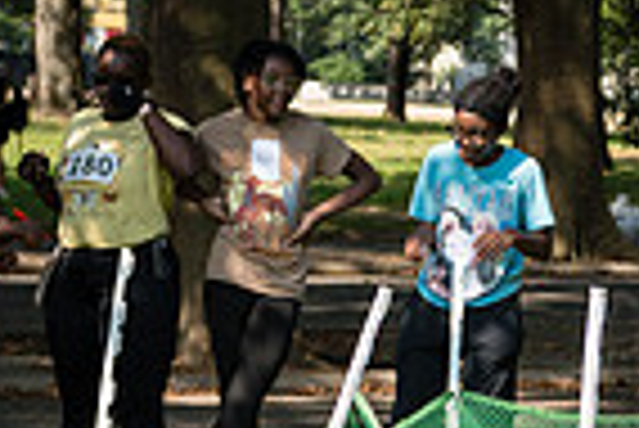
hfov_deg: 8.3
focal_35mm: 237
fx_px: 4211
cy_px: 579
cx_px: 1202
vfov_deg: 5.8
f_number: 3.5
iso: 400
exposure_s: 1/1600
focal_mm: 58
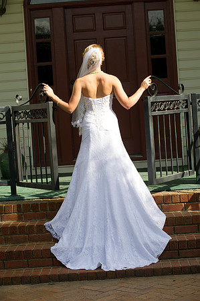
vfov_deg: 22.6
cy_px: 150
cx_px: 100
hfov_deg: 15.2
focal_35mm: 90
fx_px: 752
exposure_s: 1/250
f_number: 8
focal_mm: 90
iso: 250
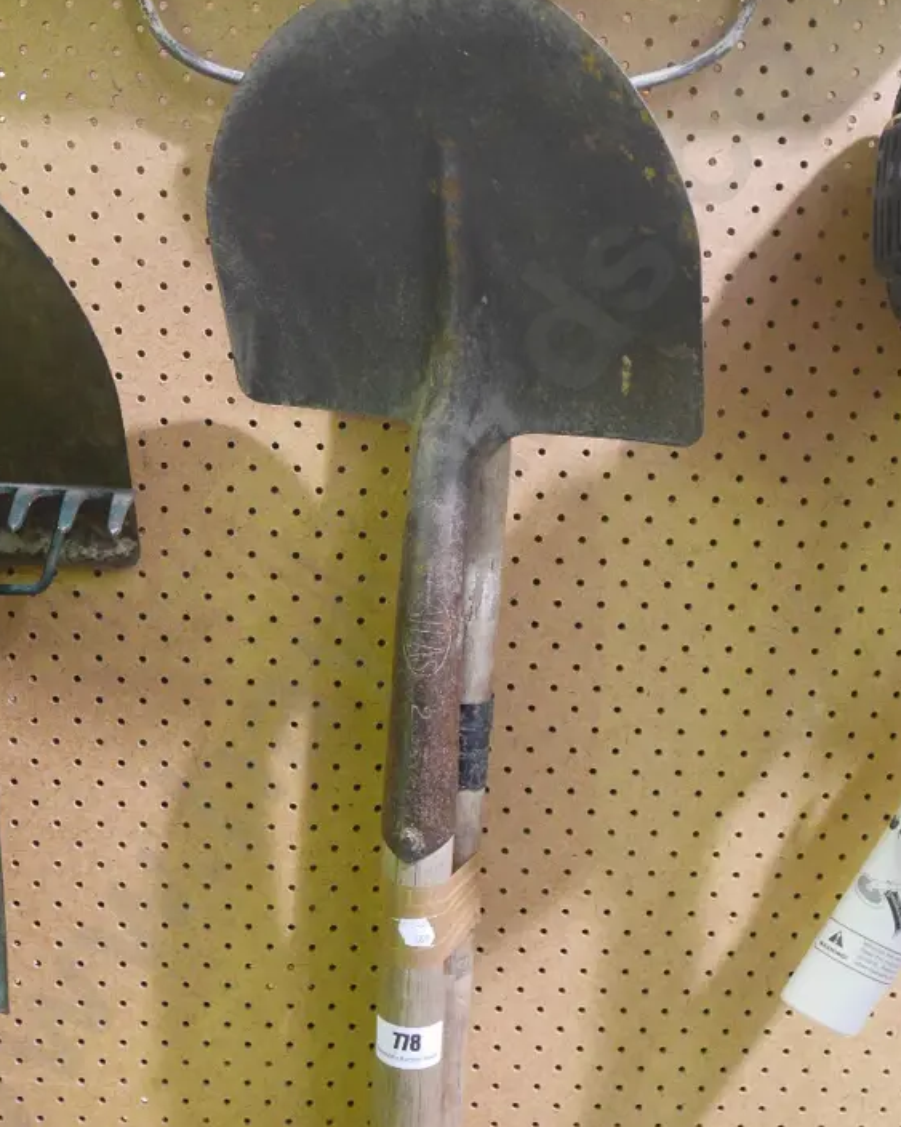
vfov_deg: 34.7
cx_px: 431
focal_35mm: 54
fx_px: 1800
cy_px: 527
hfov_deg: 28.1
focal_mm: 19
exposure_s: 1/30
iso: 3200
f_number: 4.3
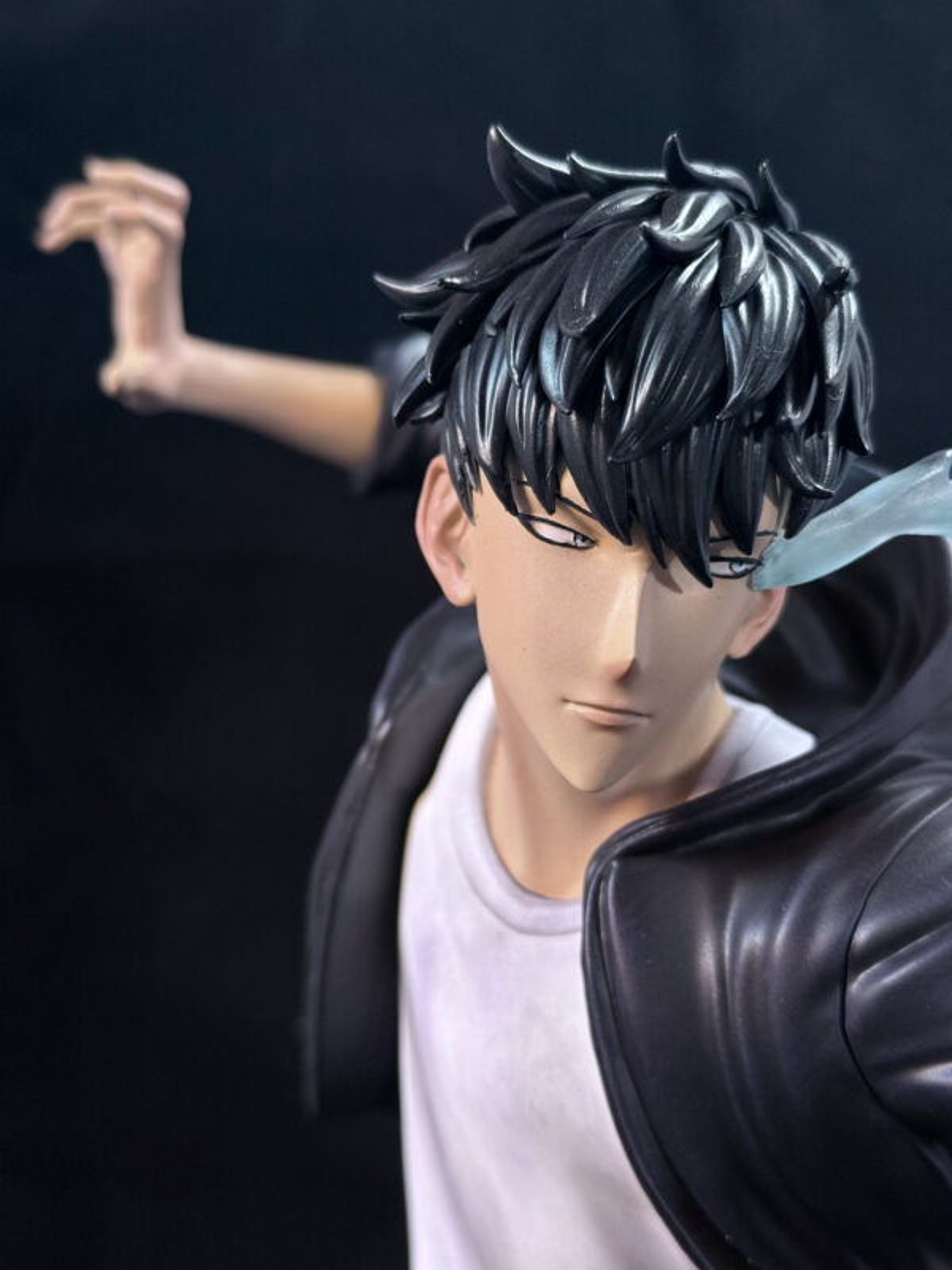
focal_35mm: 48
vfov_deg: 39.7
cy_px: 635
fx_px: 1760
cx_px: 476
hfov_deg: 30.3
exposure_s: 1/47
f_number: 1.78
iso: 250
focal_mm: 6.76
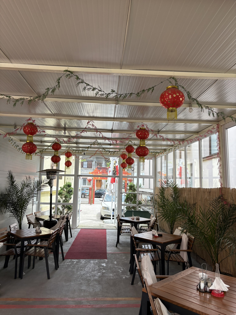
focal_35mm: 26
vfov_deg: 67.3
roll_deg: -1.5
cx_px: 118
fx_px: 236
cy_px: 158
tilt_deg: +7.2
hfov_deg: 53.1
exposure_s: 1/571
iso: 64
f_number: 1.6
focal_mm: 5.96
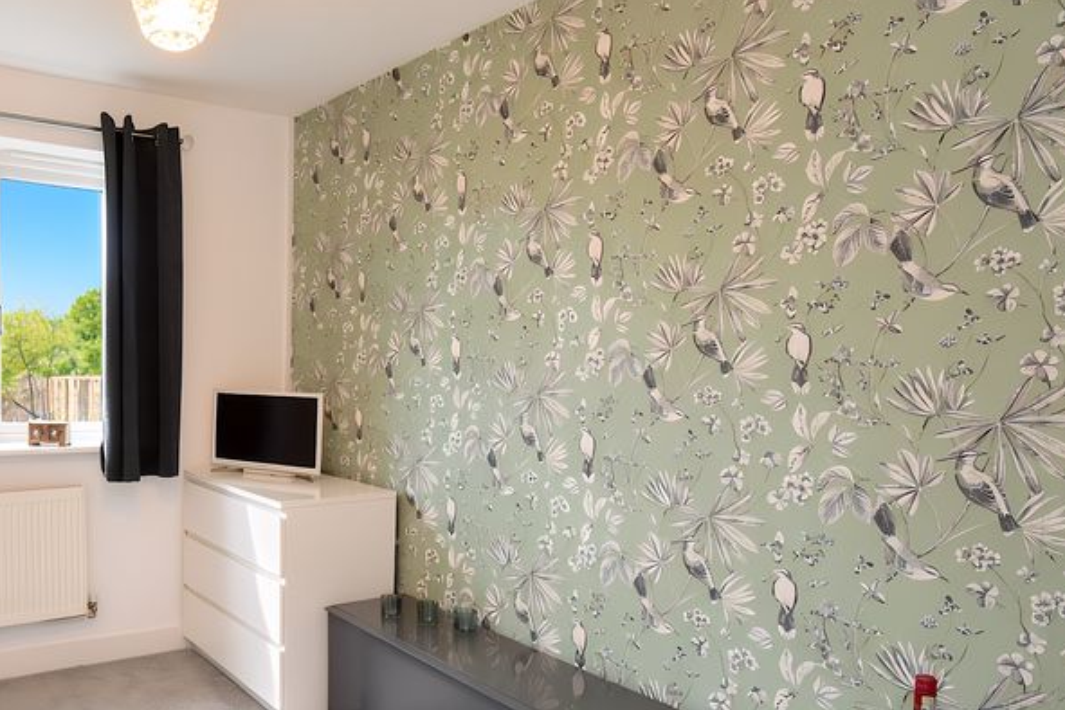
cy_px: 406
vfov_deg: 49.4
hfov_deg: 64.9
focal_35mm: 26
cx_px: 256
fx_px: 769
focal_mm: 10
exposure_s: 1/60
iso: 2000
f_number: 4.5
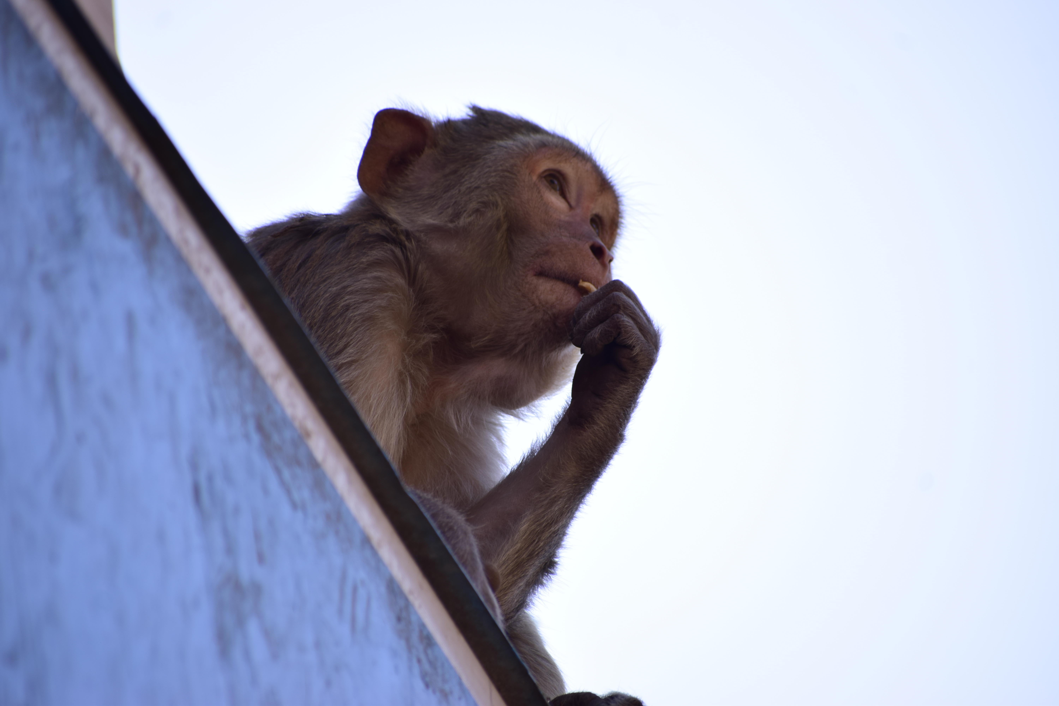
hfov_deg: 4.6
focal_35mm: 450
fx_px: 13236
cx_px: 530
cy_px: 353
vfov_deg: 3.1
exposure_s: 1/125
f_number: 6.3
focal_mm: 300
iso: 100
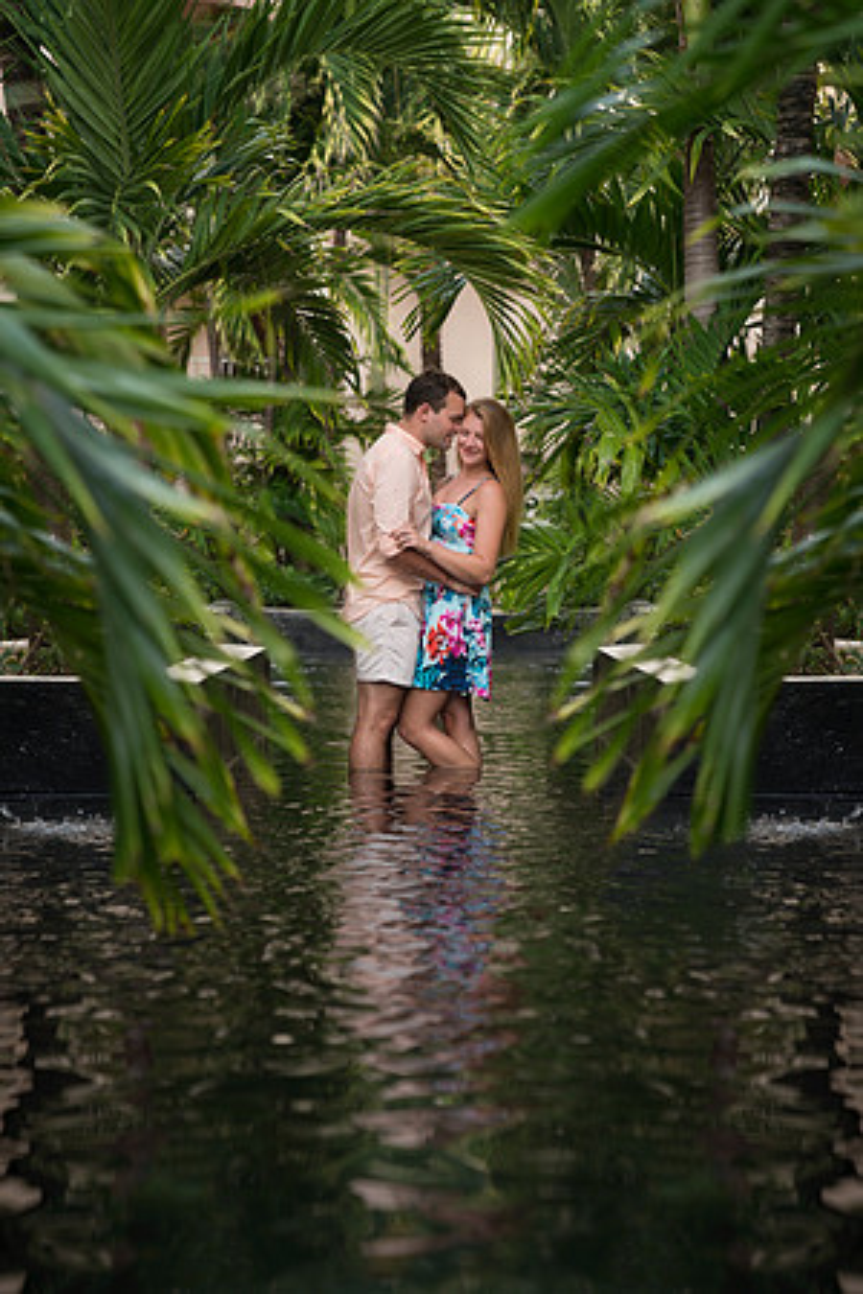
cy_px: 647
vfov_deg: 28.8
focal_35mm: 70
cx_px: 432
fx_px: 2517
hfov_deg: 19.5
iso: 100
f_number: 2.8
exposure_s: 1/160
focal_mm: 70
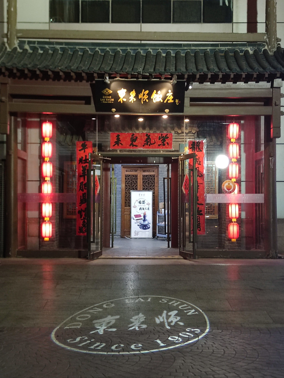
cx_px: 142
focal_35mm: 54
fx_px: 591
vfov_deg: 35.5
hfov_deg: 27.0
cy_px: 189
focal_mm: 6.72
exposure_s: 1/50
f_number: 1.69
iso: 638
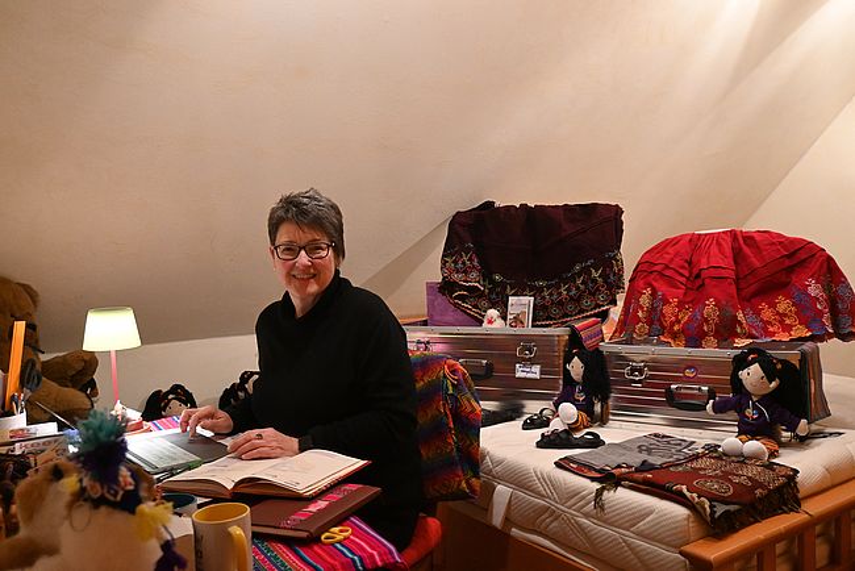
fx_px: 731
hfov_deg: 60.7
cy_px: 286
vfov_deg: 42.7
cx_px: 428
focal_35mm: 31
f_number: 3.8
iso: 3200
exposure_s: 1/30
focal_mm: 20.5
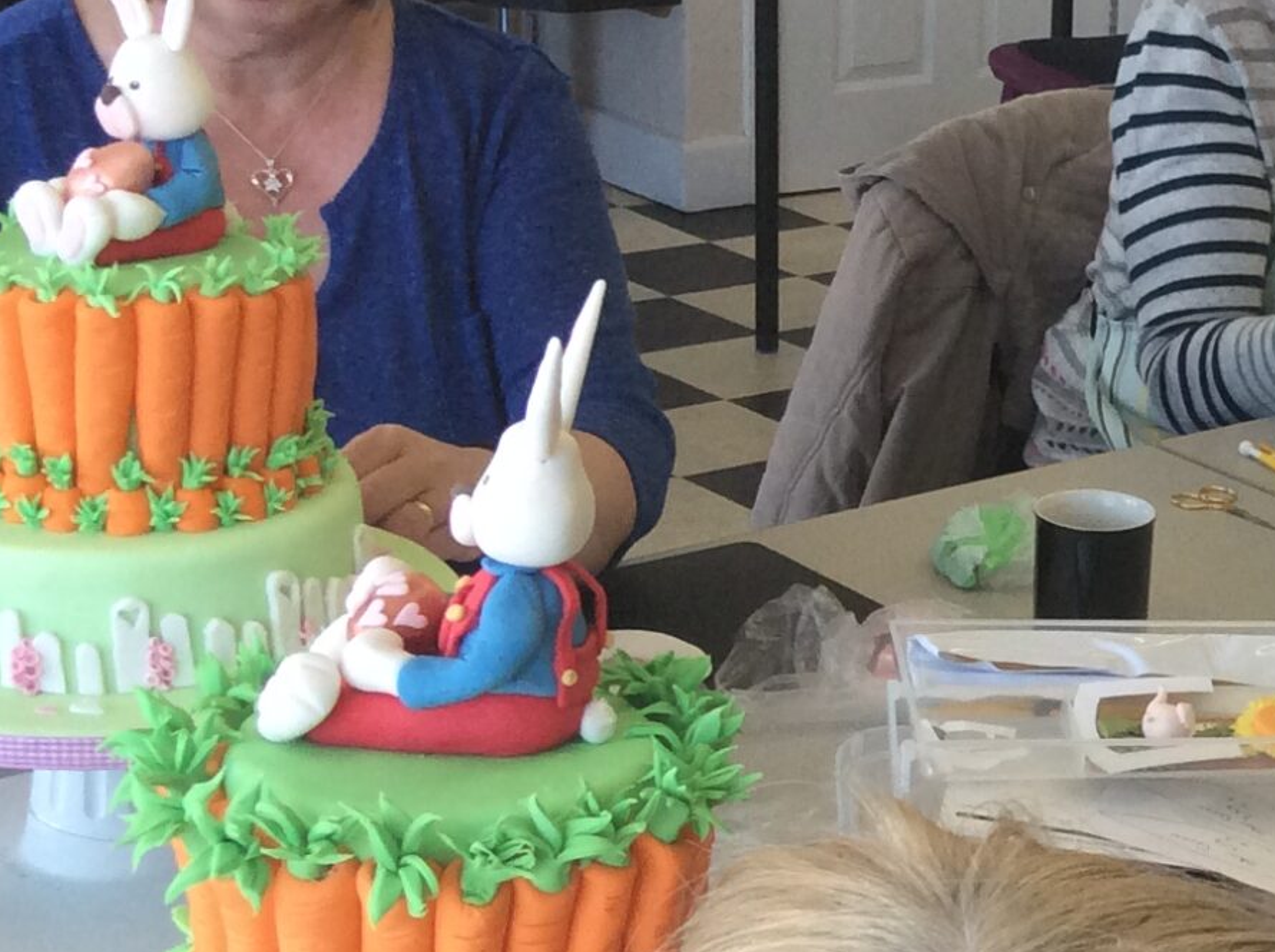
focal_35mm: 92
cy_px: 633
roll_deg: -6.4
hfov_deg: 20.0
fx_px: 3384
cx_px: 1547
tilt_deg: -20.7
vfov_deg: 16.0
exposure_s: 1/100
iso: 64
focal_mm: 3.3
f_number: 2.4
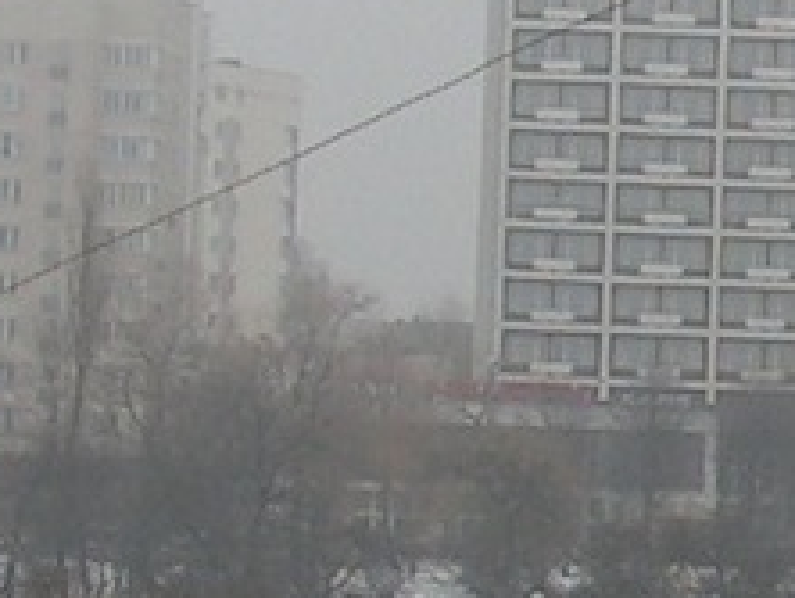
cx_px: 1601
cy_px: 474
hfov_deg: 7.8
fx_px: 5587
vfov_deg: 6.1
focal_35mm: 243
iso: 64
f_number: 4.8
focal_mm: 6
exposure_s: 1/320
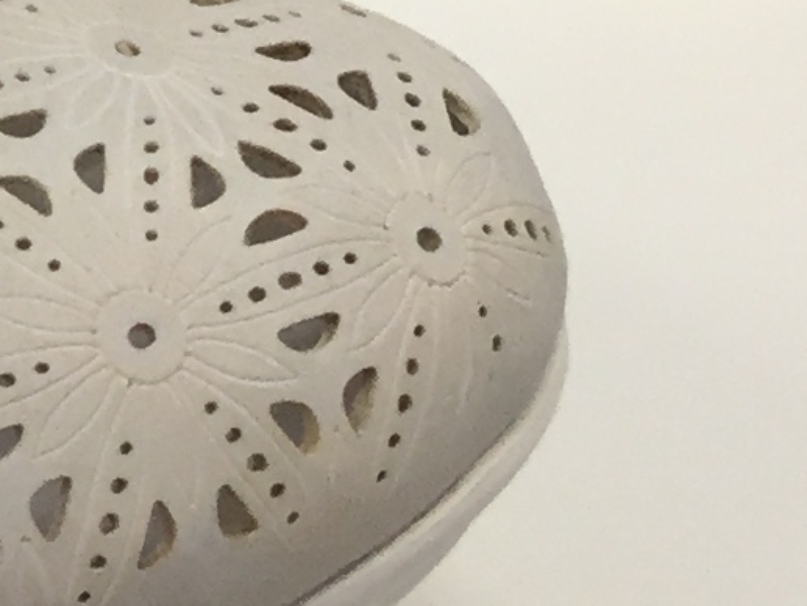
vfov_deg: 7.8
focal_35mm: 183
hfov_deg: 9.1
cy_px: -614
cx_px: -1445
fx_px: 4267
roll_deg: -0.9
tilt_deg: -23.6
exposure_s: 1/33
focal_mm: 4.15
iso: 32
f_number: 2.2
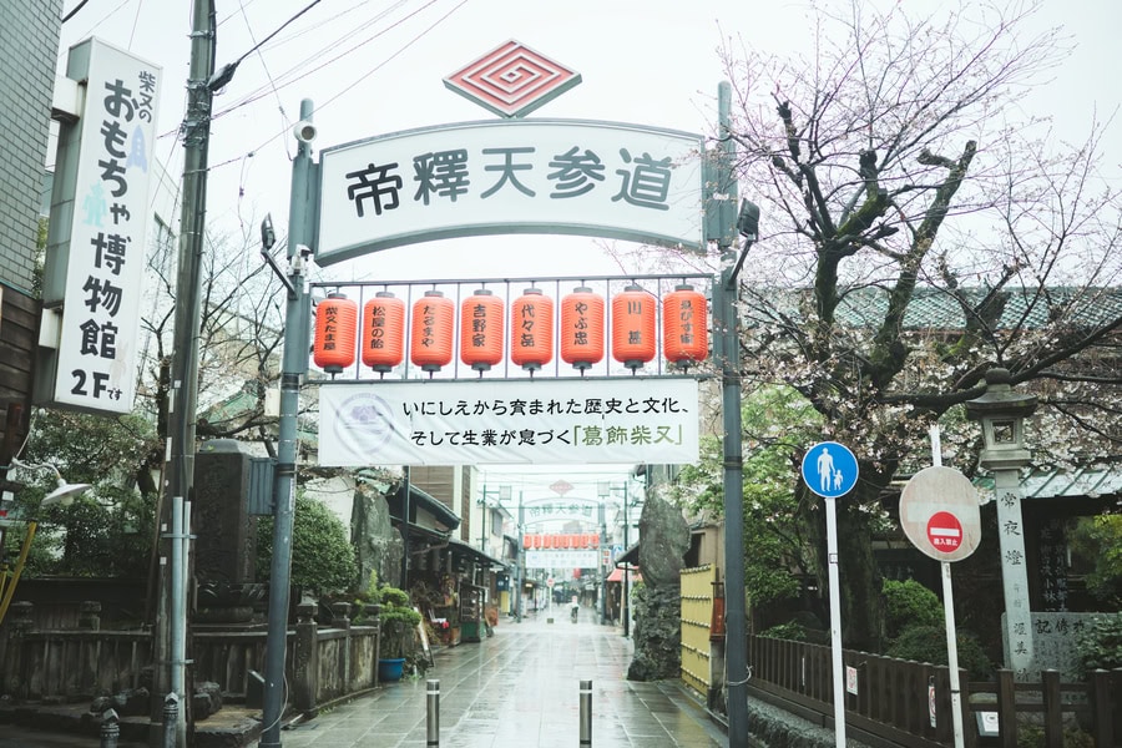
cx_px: 561
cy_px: 374
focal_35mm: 35
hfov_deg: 54.4
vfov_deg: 37.9
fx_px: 1091
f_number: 1.8
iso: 100
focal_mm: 35
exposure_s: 1/640
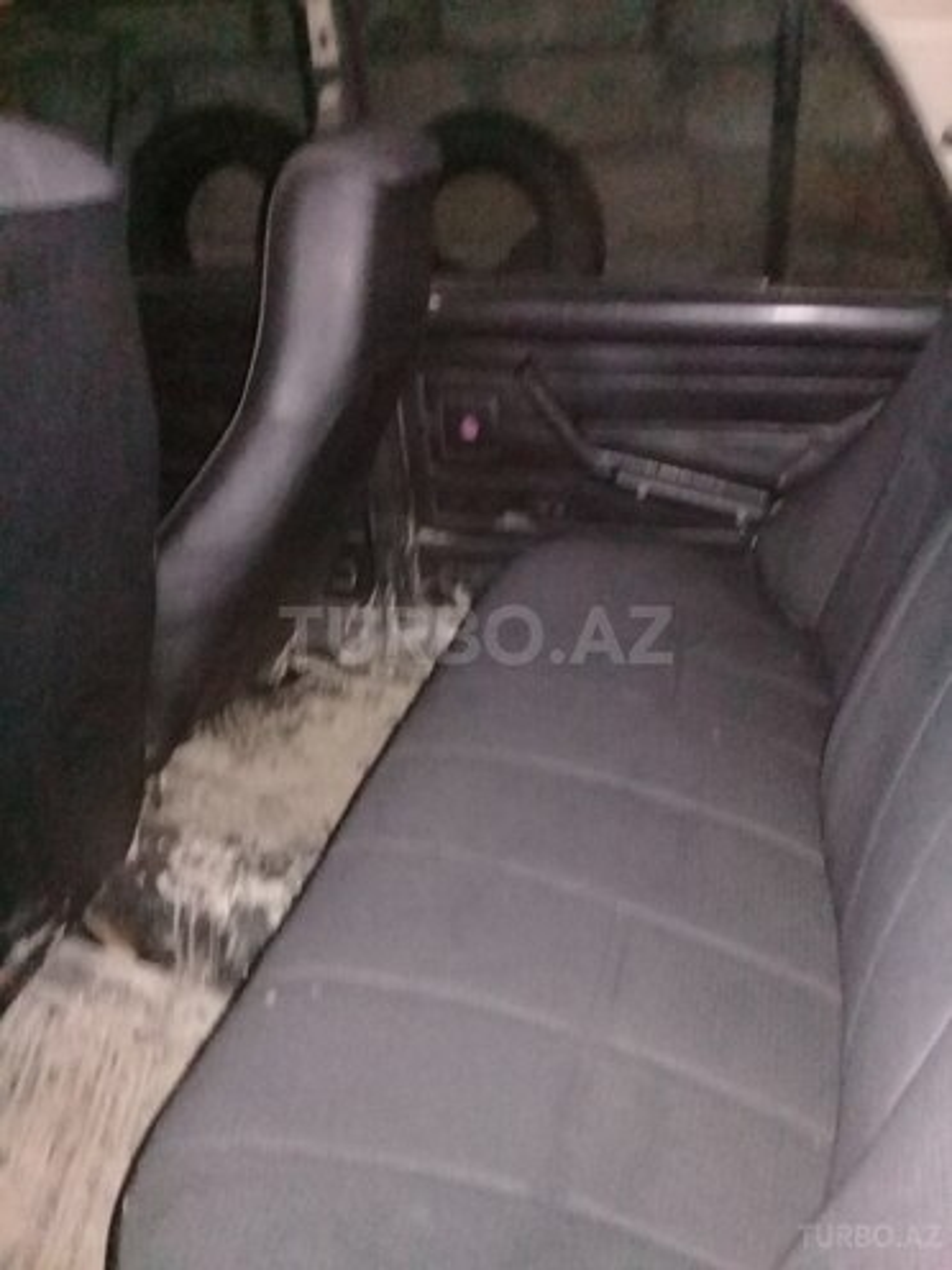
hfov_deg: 45.4
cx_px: 476
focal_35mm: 31
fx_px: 1137
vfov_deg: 58.4
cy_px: 635
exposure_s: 1/15
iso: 1000
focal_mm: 3.3
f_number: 2.2
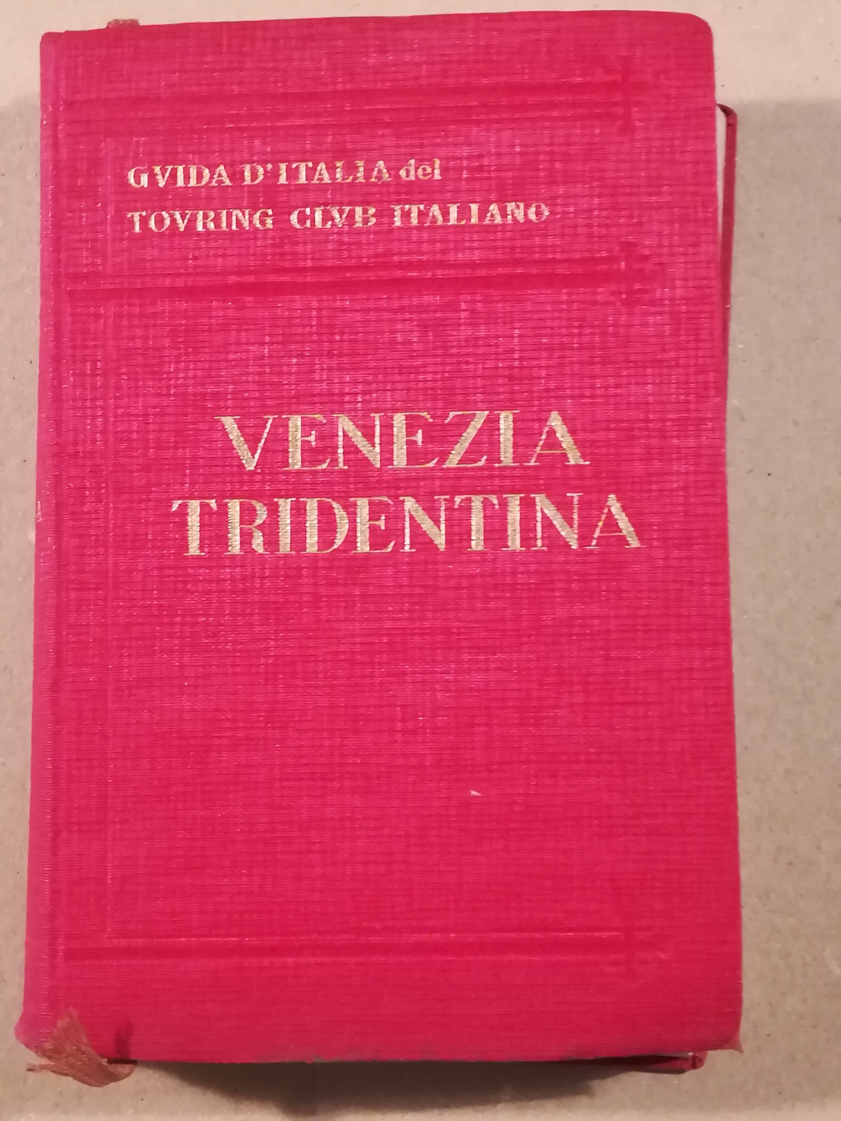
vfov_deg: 36.8
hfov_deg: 28.0
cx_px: 420
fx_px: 1684
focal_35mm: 52
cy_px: 560
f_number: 2.2
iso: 500
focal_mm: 3.83
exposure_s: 1/25
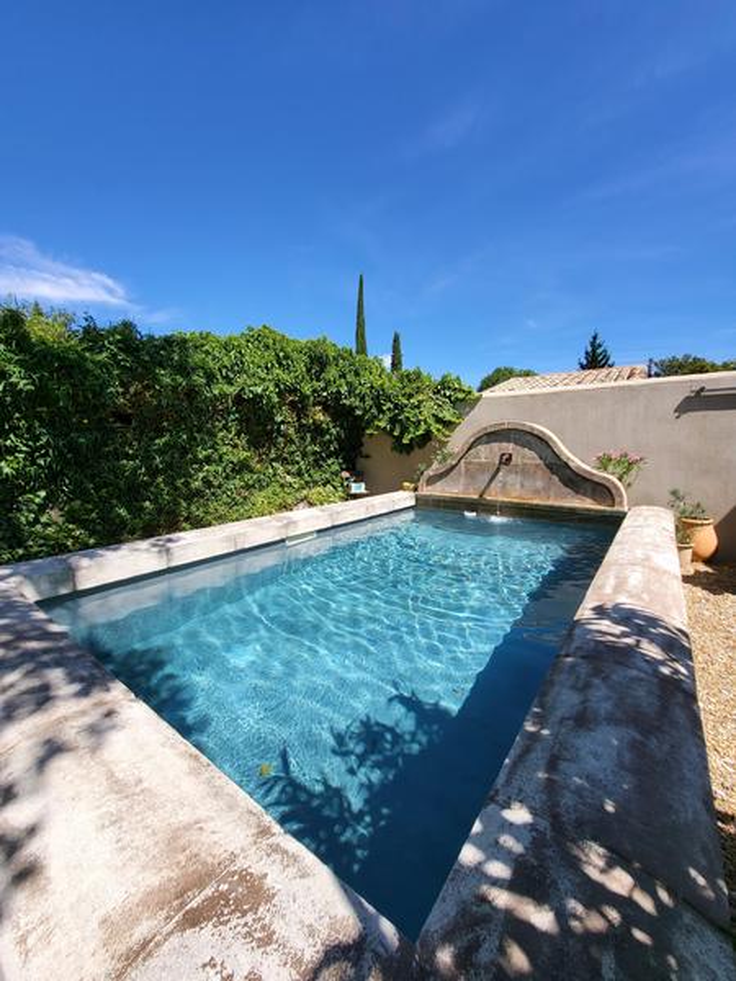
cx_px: 368
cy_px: 490
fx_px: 369
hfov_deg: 89.9
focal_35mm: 13
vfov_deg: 106.2
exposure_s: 1/912
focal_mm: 1.74
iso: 32
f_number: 2.2
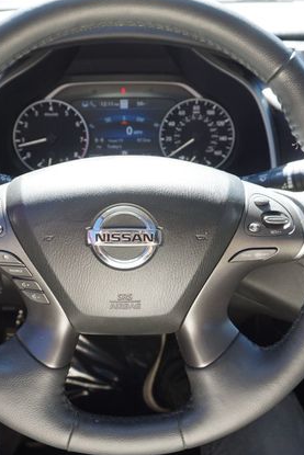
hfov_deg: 35.9
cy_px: 225
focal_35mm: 37
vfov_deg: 51.9
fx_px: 468
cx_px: 134
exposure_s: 1/60
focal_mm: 16
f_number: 4.5
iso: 100
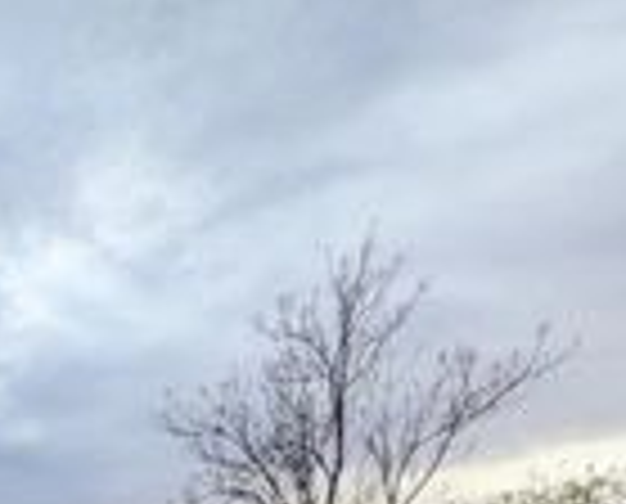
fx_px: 910
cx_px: -185
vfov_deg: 25.0
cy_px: 722
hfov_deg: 30.2
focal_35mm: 49
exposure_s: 1/982
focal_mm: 1.83
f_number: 2.2
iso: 49
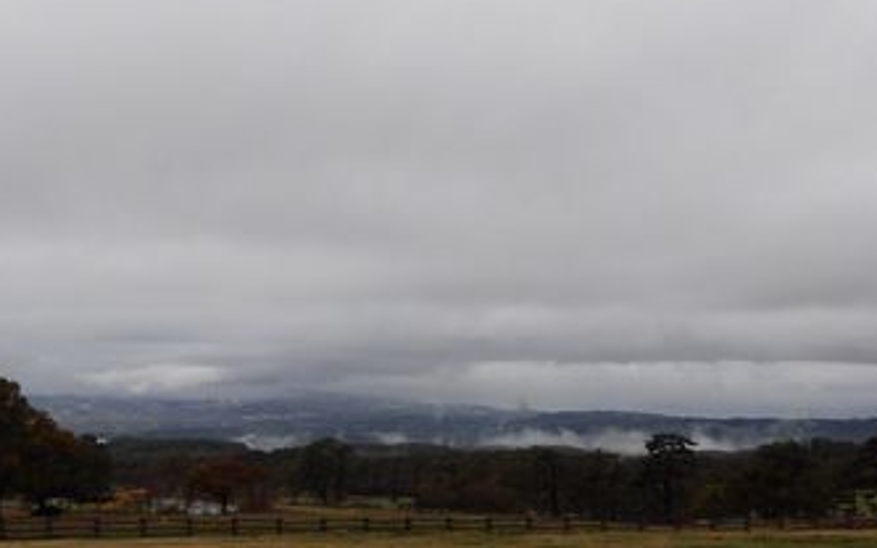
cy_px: 298
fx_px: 1482
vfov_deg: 20.9
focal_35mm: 62
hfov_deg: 32.5
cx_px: 242
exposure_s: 1/160
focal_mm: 6.77
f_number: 3.7
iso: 100
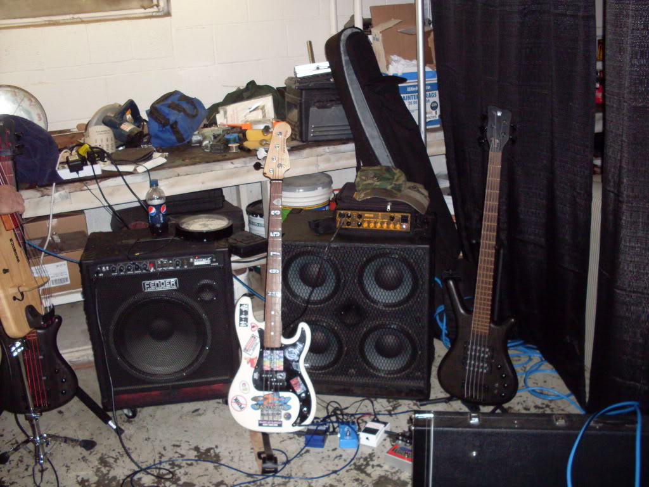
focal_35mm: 38
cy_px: 244
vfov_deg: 37.7
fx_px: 712
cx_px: 324
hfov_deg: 49.0
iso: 200
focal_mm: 6.3
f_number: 2.8
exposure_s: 1/45
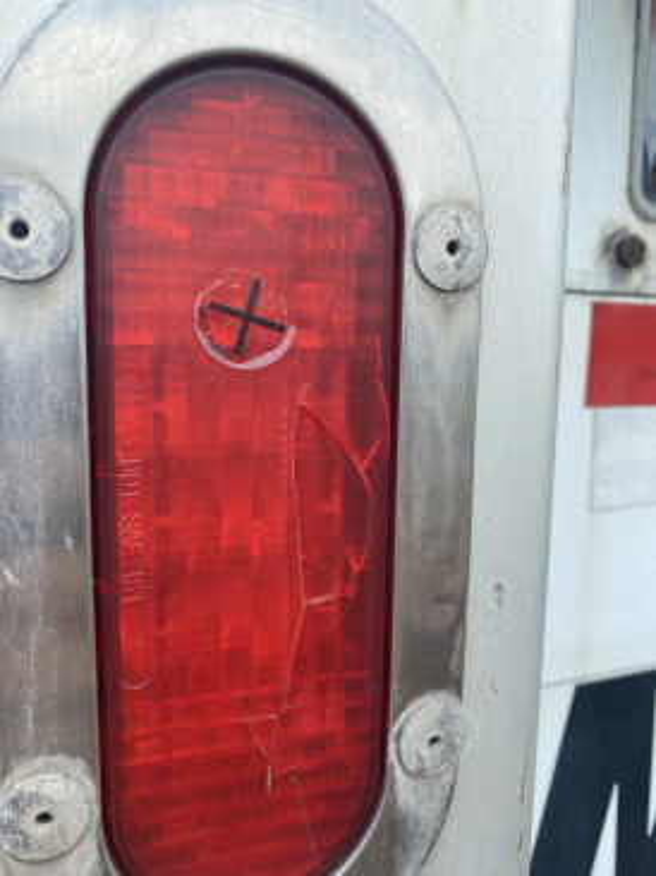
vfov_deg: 67.3
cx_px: 328
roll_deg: +1.7
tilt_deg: -7.7
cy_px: 438
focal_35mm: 26
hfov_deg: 53.0
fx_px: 658
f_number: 1.8
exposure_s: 1/1103
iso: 32
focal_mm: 4.25
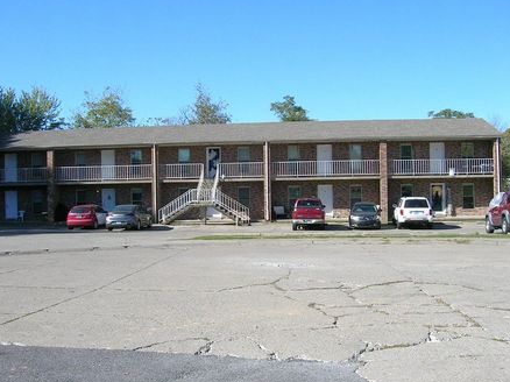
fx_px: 589
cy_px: 206
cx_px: 245
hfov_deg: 46.8
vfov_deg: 35.9
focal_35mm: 40
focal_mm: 5.4
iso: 50
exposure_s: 1/291
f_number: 4.8
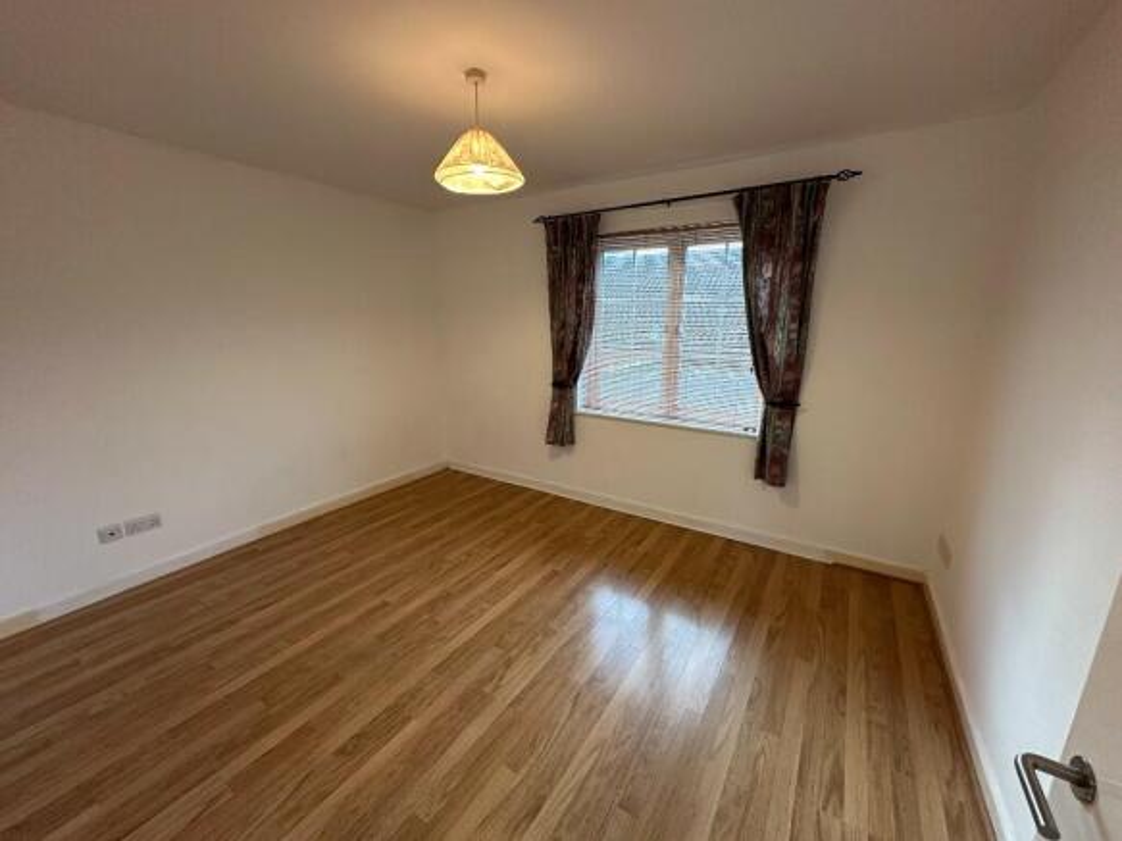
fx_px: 454
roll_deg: +0.3
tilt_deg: -14.1
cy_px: 420
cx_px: 561
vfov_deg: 85.7
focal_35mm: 14
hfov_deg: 102.1
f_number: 2.2
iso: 200
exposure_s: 1/100
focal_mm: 2.22
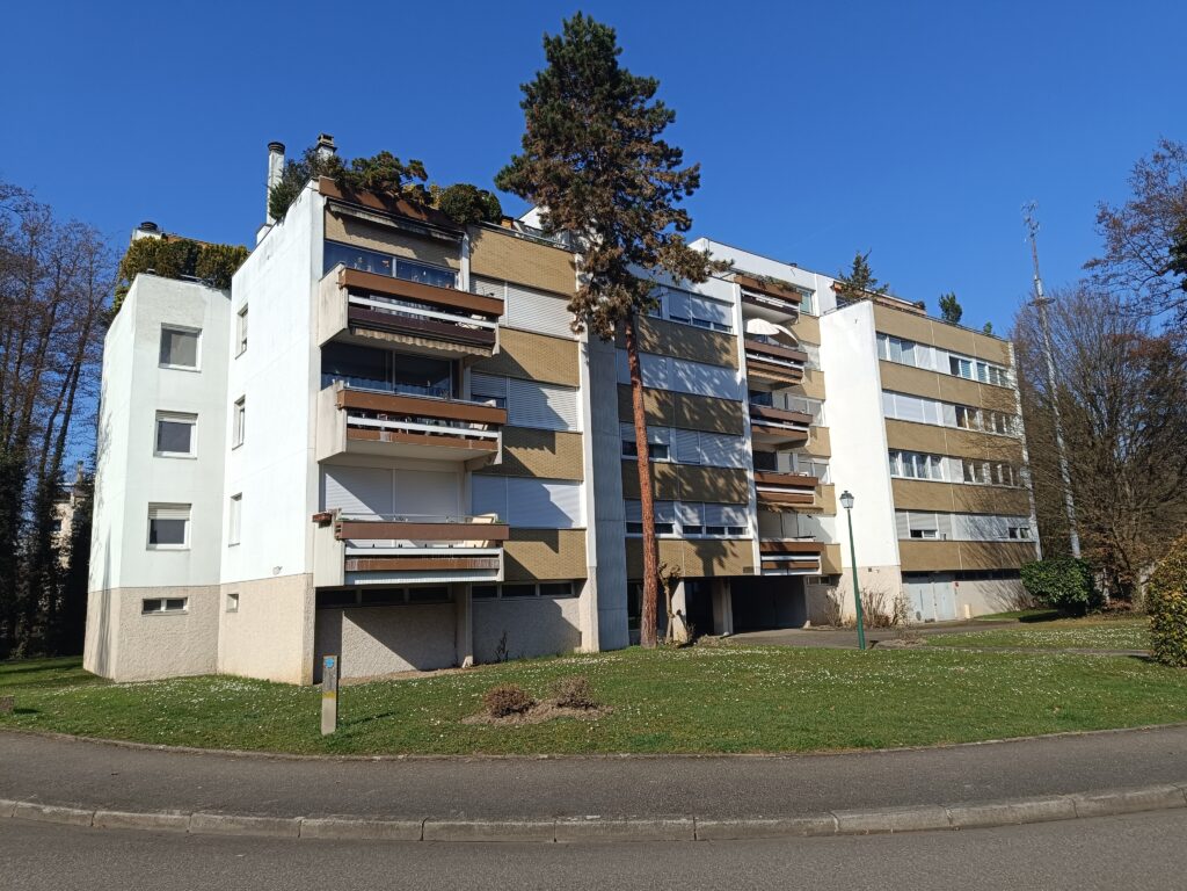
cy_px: 446
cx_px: 594
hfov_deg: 71.6
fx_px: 823
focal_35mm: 24
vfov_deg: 56.8
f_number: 1.88
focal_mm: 5.59
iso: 60
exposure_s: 1/2198
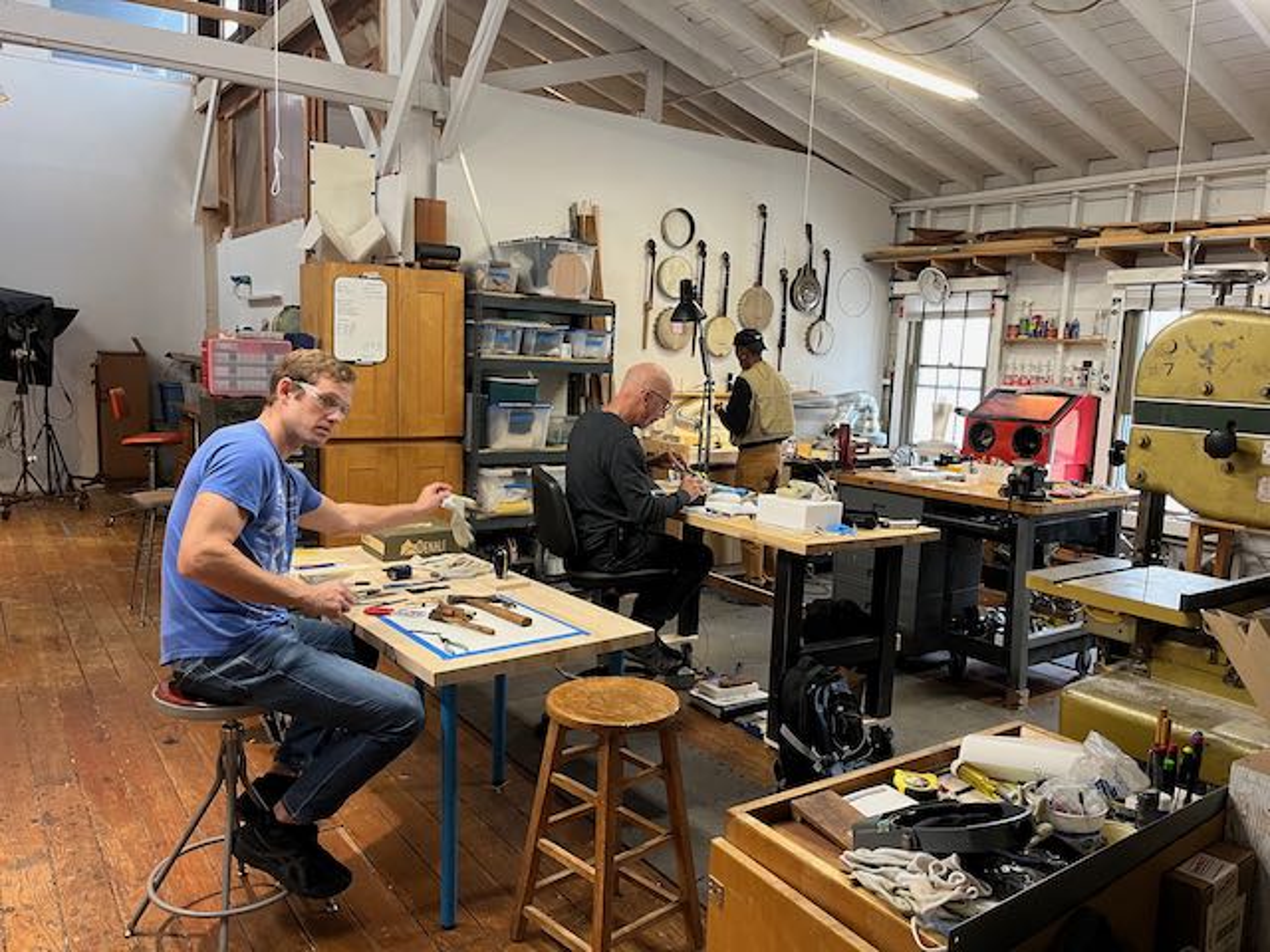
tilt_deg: -7.8
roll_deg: -2.3
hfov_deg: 67.3
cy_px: 476
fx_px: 954
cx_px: 635
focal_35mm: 26
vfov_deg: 53.1
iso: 160
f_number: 1.6
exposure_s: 1/60
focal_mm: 5.1
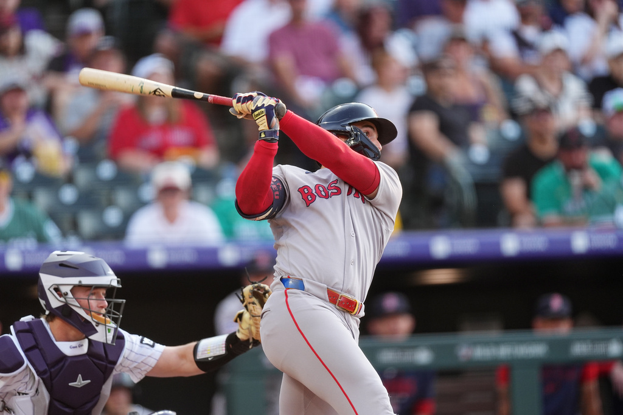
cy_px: 208
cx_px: 312
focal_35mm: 600
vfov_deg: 2.3
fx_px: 10379
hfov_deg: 3.4
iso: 800
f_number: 4
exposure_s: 1/1250
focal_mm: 600
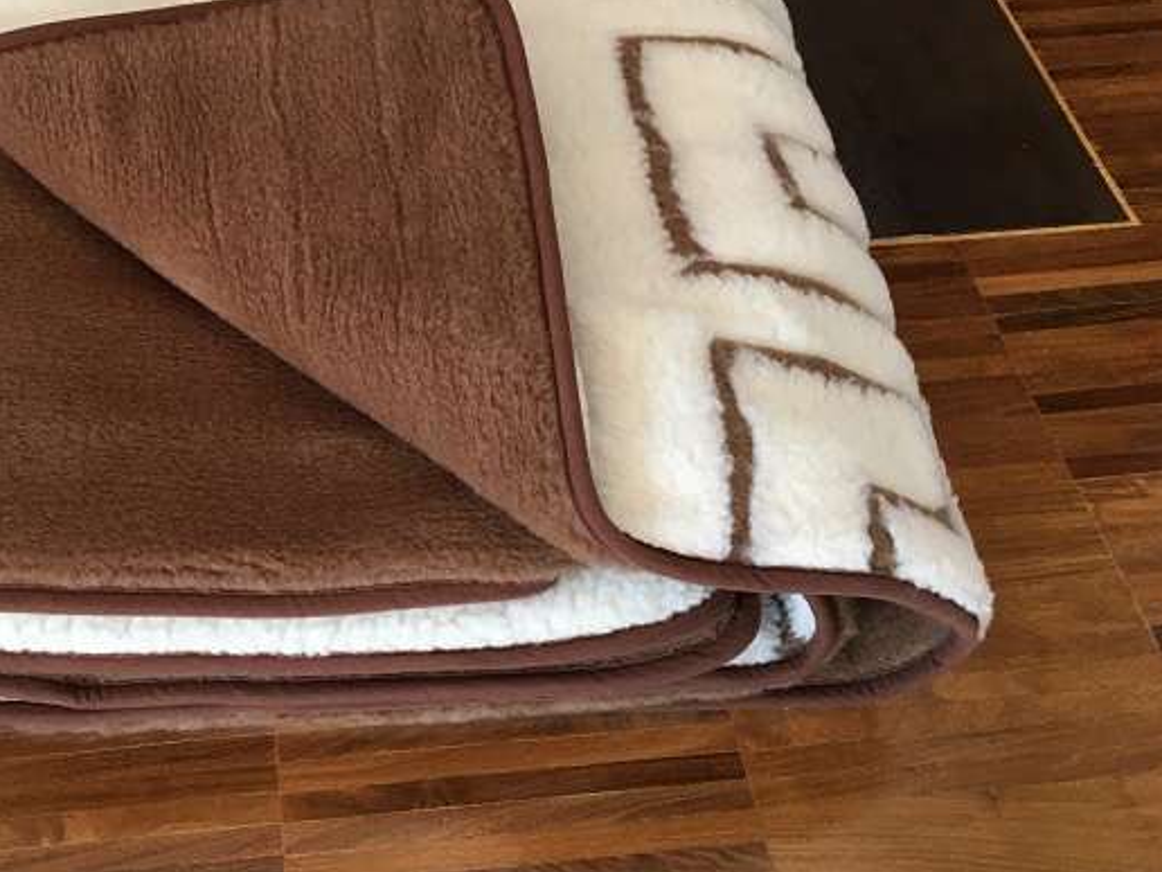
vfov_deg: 32.0
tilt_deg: -50.4
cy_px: 304
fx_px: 1511
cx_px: 320
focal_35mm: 45
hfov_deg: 41.1
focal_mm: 4.15
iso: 50
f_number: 2.2
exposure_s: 1/33
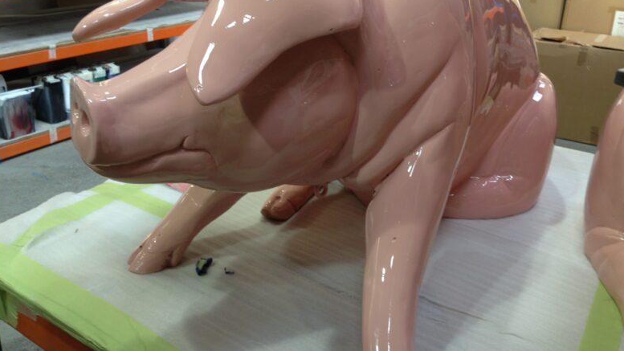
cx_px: 317
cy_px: 121
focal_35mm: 37
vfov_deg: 31.8
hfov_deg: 54.0
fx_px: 612
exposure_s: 1/20
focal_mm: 4.13
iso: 50
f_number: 2.4
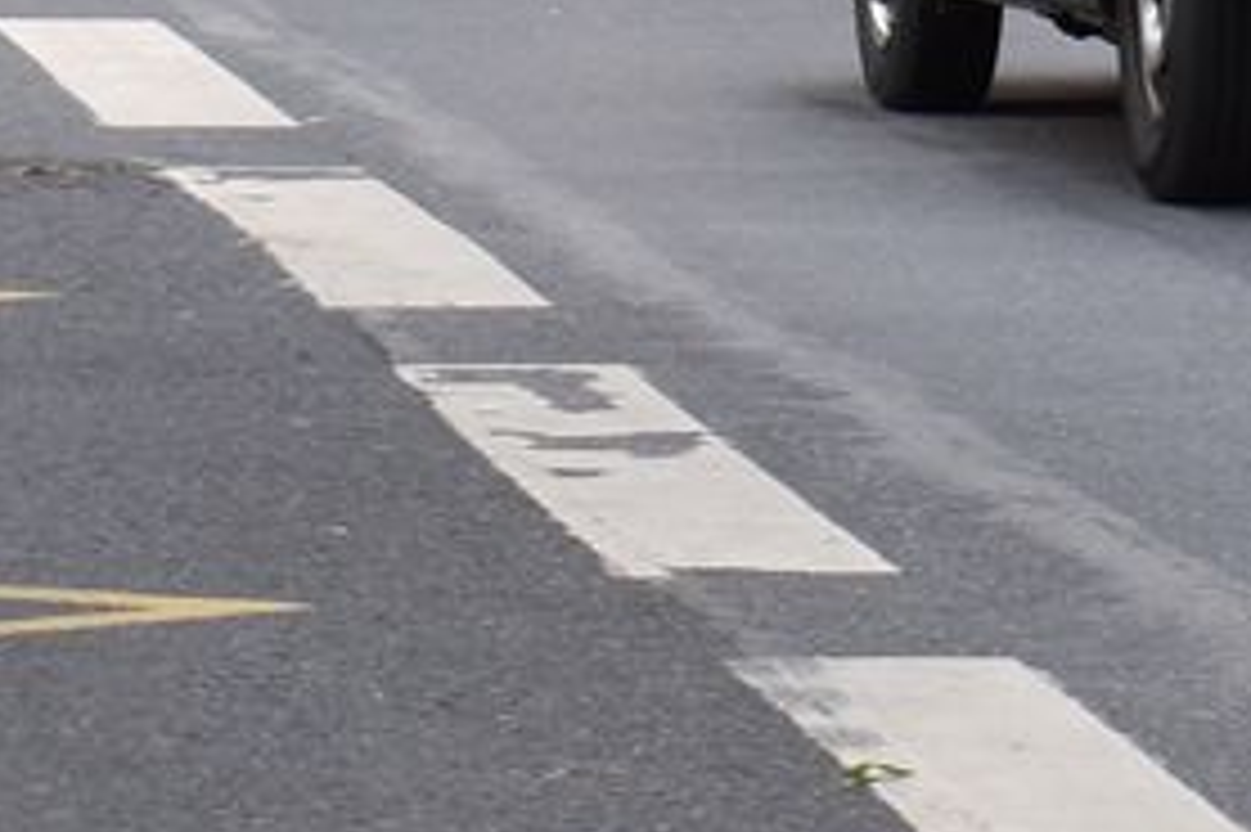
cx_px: 778
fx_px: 13207
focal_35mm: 380
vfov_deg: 3.6
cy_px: -911
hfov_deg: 5.4
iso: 100
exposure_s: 1/160
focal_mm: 55
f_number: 5.6
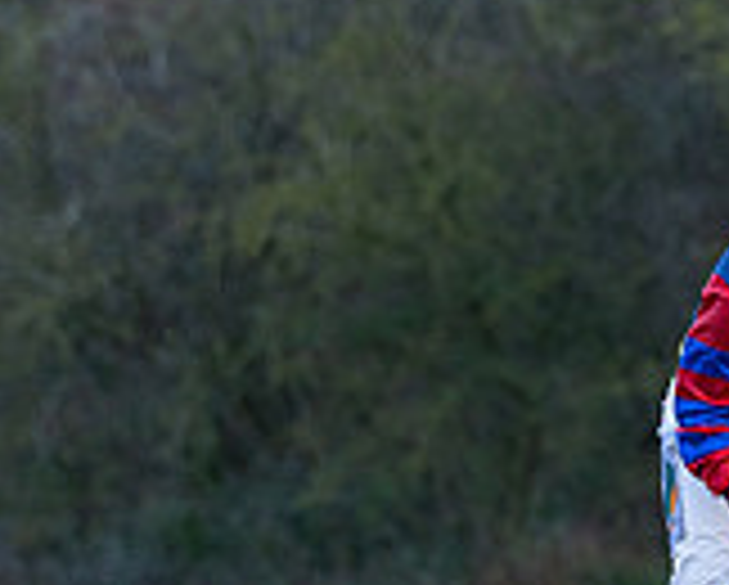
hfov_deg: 3.0
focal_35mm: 644
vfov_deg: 2.4
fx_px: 13911
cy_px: 513
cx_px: 874
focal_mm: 165
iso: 800
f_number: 4
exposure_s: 1/500
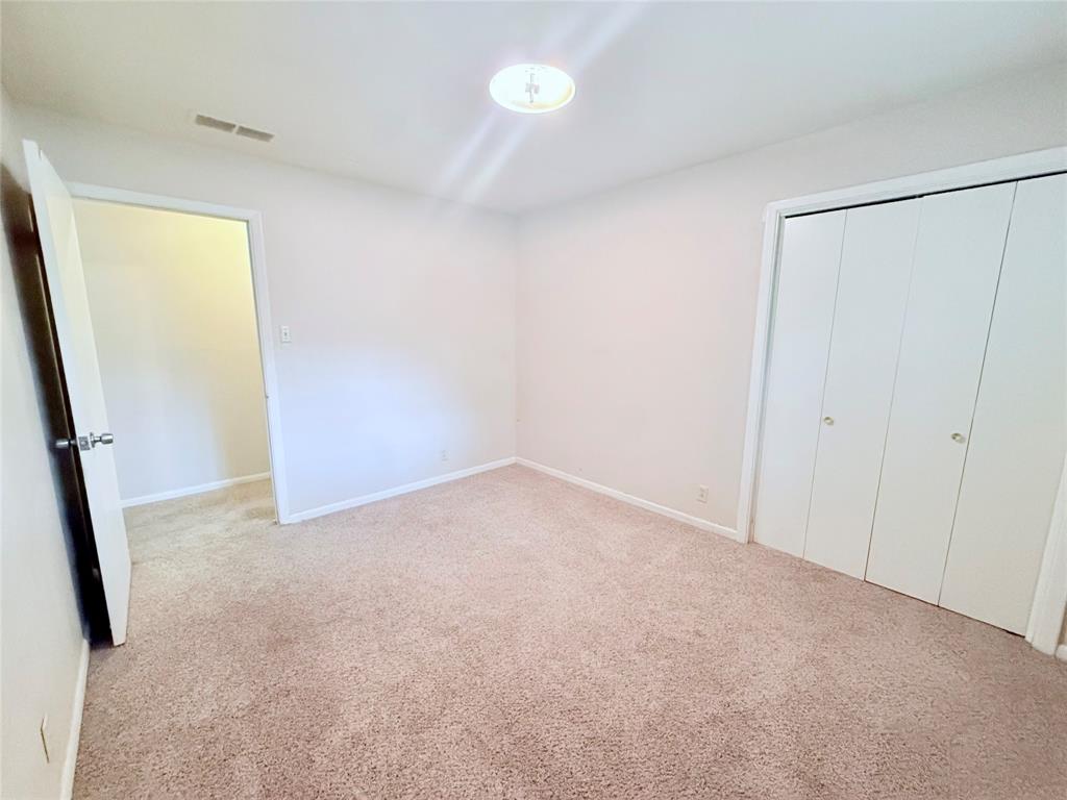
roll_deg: -0.7
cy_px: 400
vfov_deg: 85.7
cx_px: 534
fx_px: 432
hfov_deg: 102.1
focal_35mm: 14
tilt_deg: -9.8
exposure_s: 1/60
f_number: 2.2
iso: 640
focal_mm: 2.22
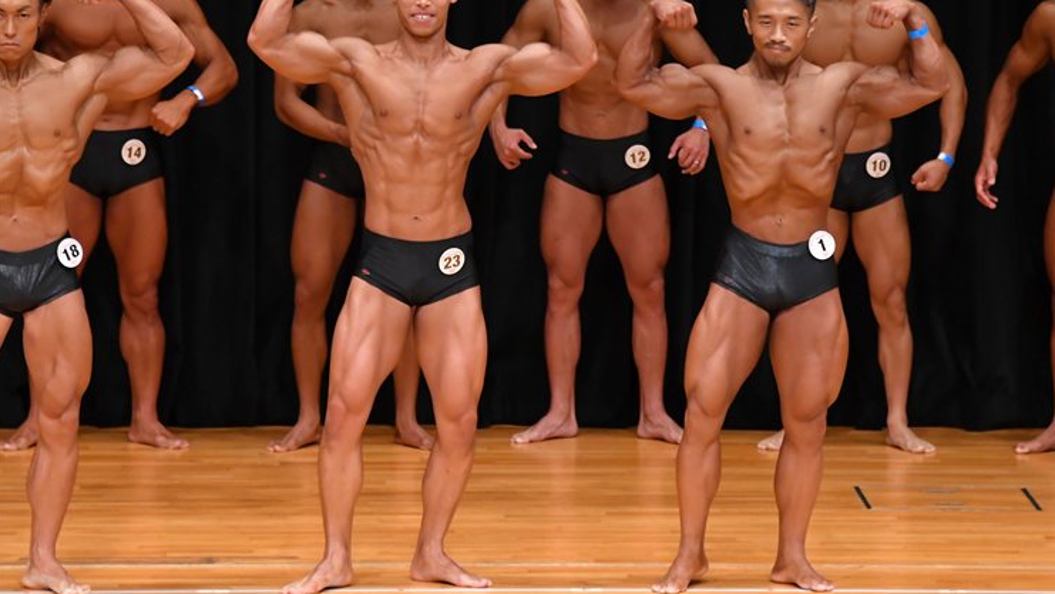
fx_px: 8729
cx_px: 547
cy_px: 264
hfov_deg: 6.9
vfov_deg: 3.9
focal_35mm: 312
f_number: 5.6
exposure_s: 1/400
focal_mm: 190
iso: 4000
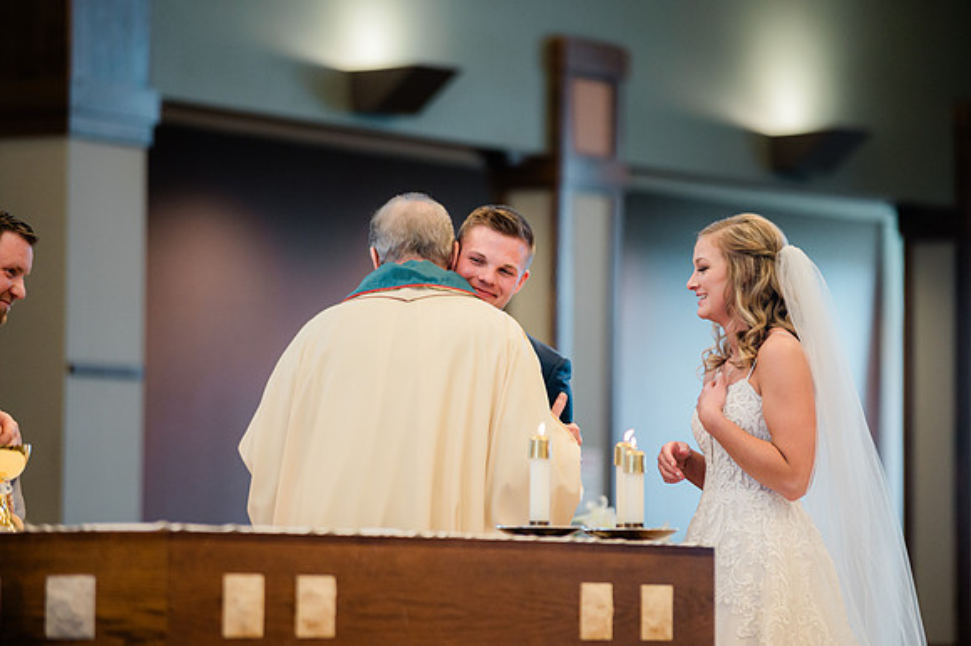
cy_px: 323
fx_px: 5391
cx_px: 486
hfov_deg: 10.3
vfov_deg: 6.9
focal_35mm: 200
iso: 1000
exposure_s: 1/250
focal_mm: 200
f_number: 2.8
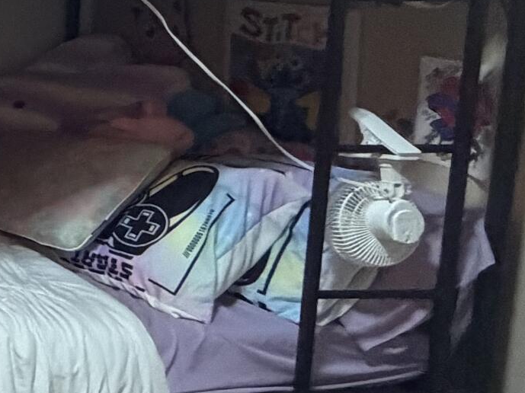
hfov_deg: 18.6
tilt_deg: -6.0
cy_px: 6
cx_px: -549
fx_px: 925
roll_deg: +0.6
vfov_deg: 23.1
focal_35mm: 61
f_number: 2.2
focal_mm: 2.22
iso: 640
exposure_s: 1/60
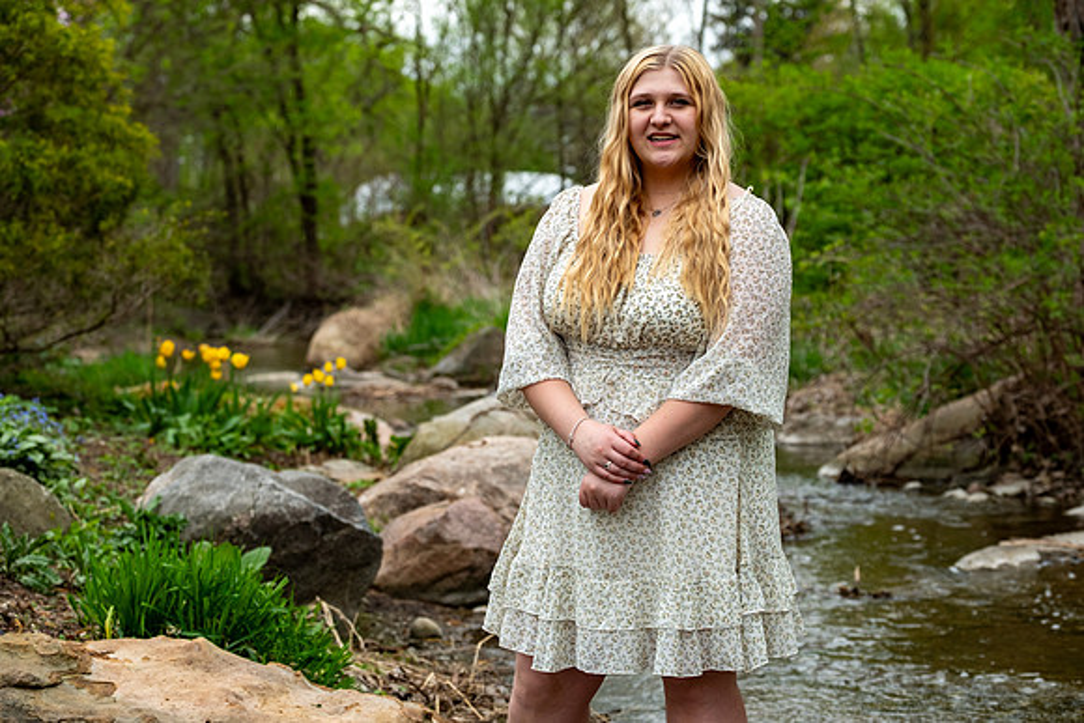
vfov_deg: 14.9
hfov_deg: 22.1
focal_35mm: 92
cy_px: 362
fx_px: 2771
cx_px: 542
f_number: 4
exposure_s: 1/320
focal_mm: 61
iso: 250
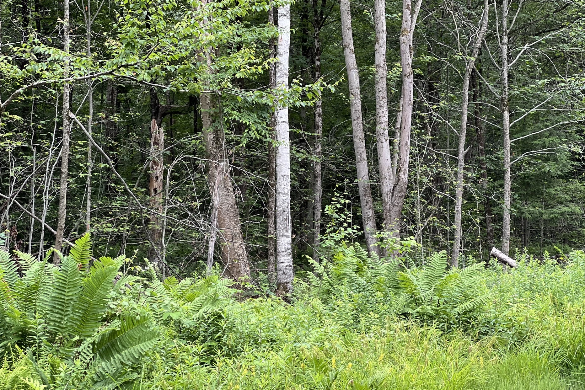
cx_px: 294
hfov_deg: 23.1
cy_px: 193
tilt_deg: +1.8
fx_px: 1430
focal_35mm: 88
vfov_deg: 15.5
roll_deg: +0.5
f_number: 2.8
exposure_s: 1/121
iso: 64
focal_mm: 9
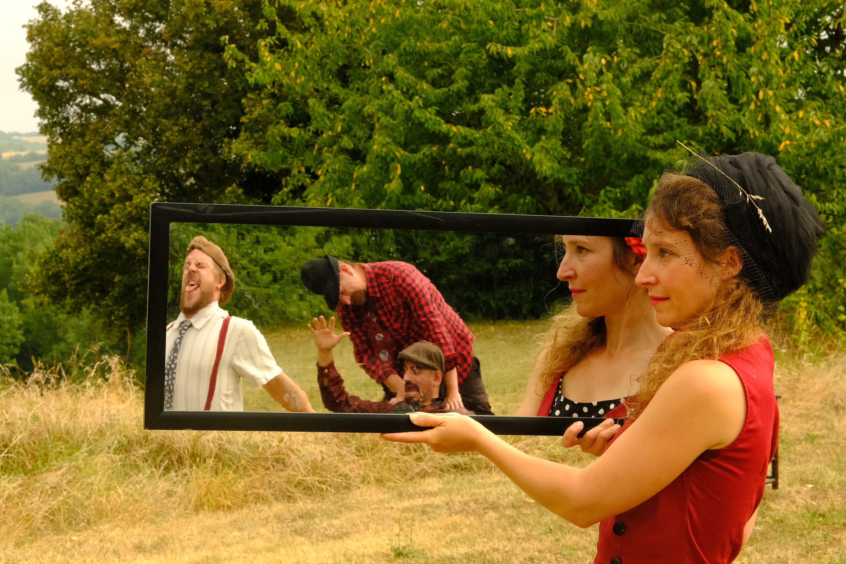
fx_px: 2209
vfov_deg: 14.5
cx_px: 409
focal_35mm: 94
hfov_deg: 21.7
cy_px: 304
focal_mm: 55
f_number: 14
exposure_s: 1/400
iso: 2000
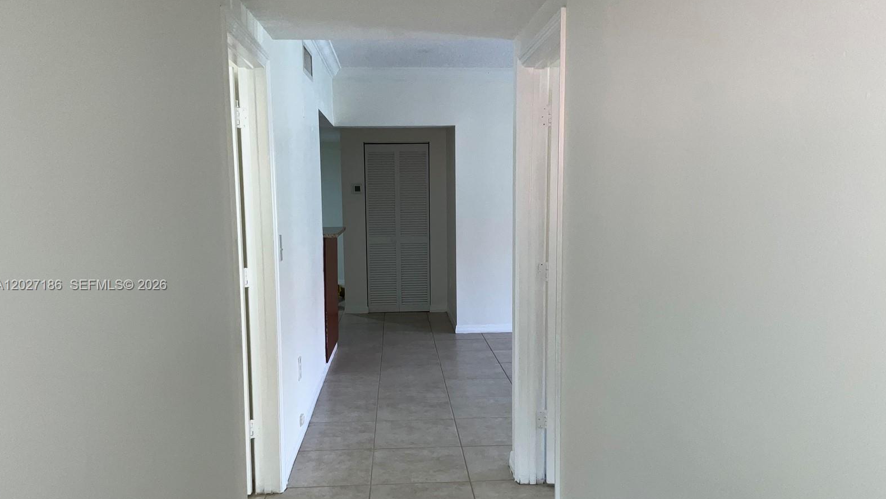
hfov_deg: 61.0
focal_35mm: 32
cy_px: 286
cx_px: 441
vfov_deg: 36.6
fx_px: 752
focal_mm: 3
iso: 32
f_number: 1.8
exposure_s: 1/60
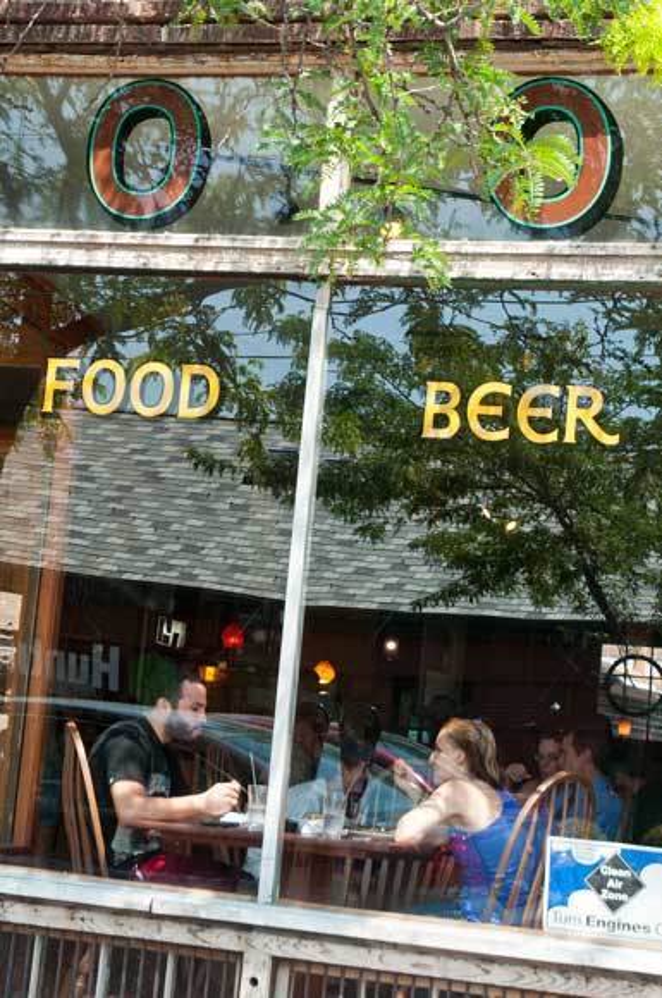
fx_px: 8092
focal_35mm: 292
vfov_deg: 7.1
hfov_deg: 4.7
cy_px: 499
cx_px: 331
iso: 200
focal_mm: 195
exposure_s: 1/80
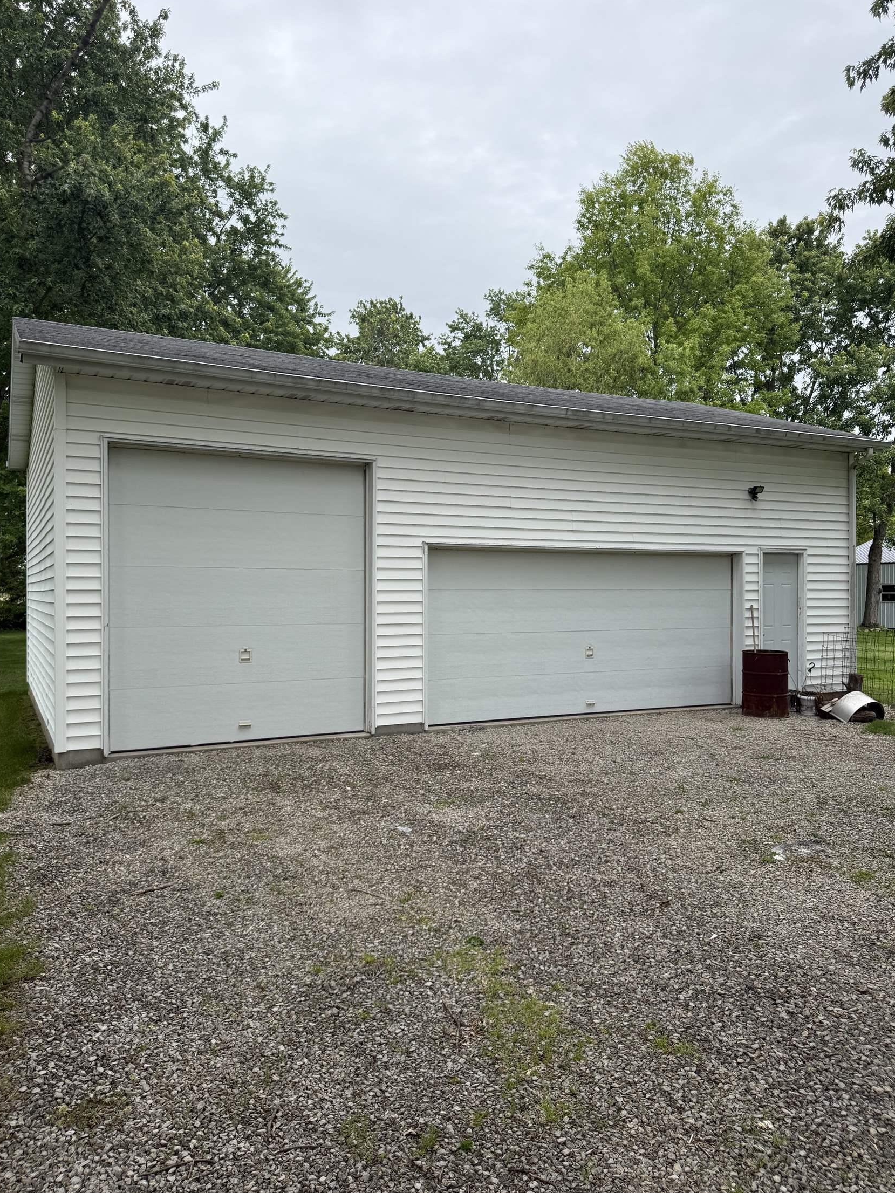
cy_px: 588
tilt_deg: -0.1
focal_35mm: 25
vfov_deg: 69.4
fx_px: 862
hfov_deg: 54.9
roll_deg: +0.3
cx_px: 442
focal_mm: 6.76
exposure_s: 1/2370
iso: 100
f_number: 1.78
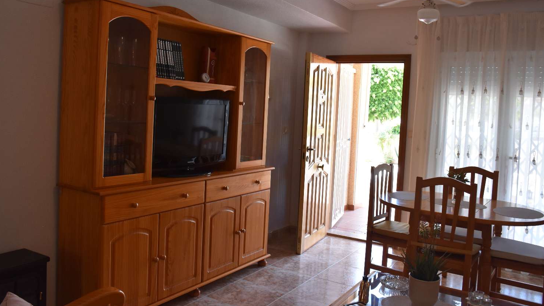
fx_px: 462
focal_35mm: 32
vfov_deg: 36.6
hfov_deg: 61.0
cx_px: 276
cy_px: 128
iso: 800
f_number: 6.3
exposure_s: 1/160
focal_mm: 20
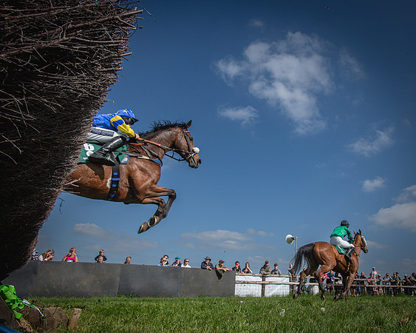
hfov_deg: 61.4
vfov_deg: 52.1
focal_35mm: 28
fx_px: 340
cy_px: 156
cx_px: 278
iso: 400
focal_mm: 22
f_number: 8
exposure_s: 1/1250
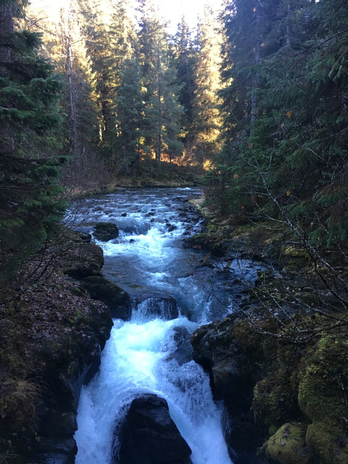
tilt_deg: -9.5
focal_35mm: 29
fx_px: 389
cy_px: 232
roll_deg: +2.3
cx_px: 174
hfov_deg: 48.2
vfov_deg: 61.6
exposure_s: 1/30
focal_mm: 4.15
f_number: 2.2
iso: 40
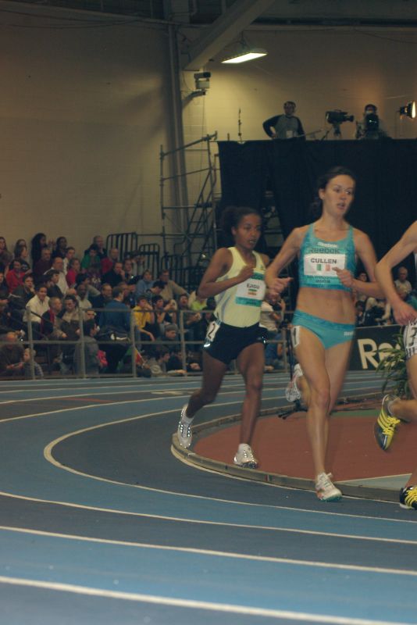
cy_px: 312
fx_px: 2083
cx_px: 208
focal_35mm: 120
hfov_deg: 11.4
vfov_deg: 17.1
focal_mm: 80
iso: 800
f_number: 6.3
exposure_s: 1/125
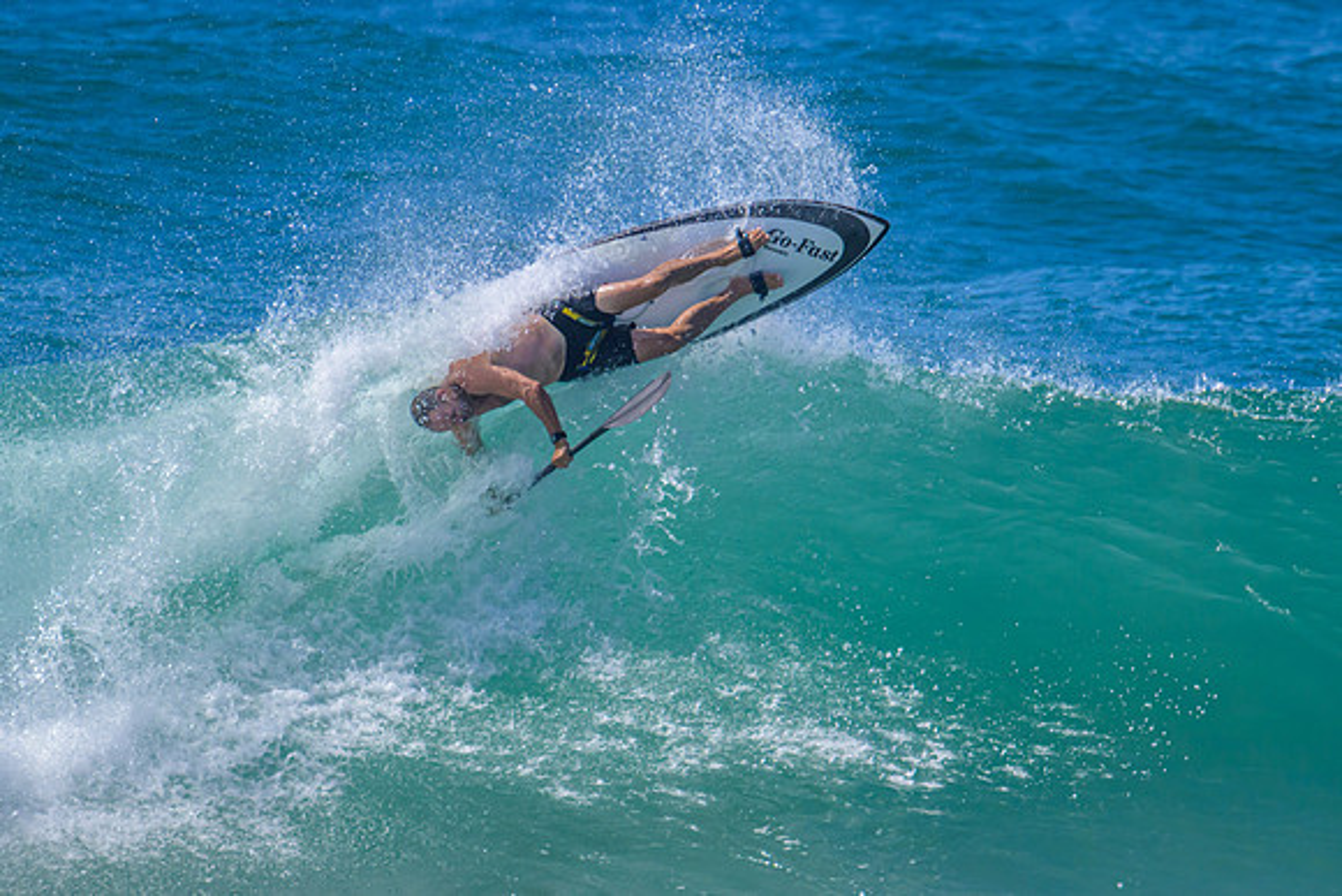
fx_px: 40976
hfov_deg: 1.9
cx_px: 772
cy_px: 338
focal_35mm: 1099
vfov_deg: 1.3
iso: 900
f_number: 11
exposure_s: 1/2000
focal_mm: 800
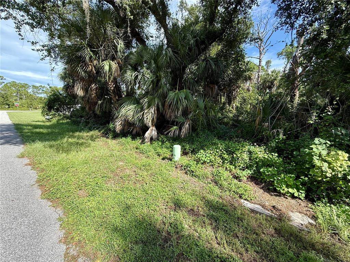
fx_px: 142
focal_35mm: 14
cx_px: 175
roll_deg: -1.9
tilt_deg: -7.2
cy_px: 131
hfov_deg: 102.1
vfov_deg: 85.7
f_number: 2.2
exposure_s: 1/475
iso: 50
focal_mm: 2.22
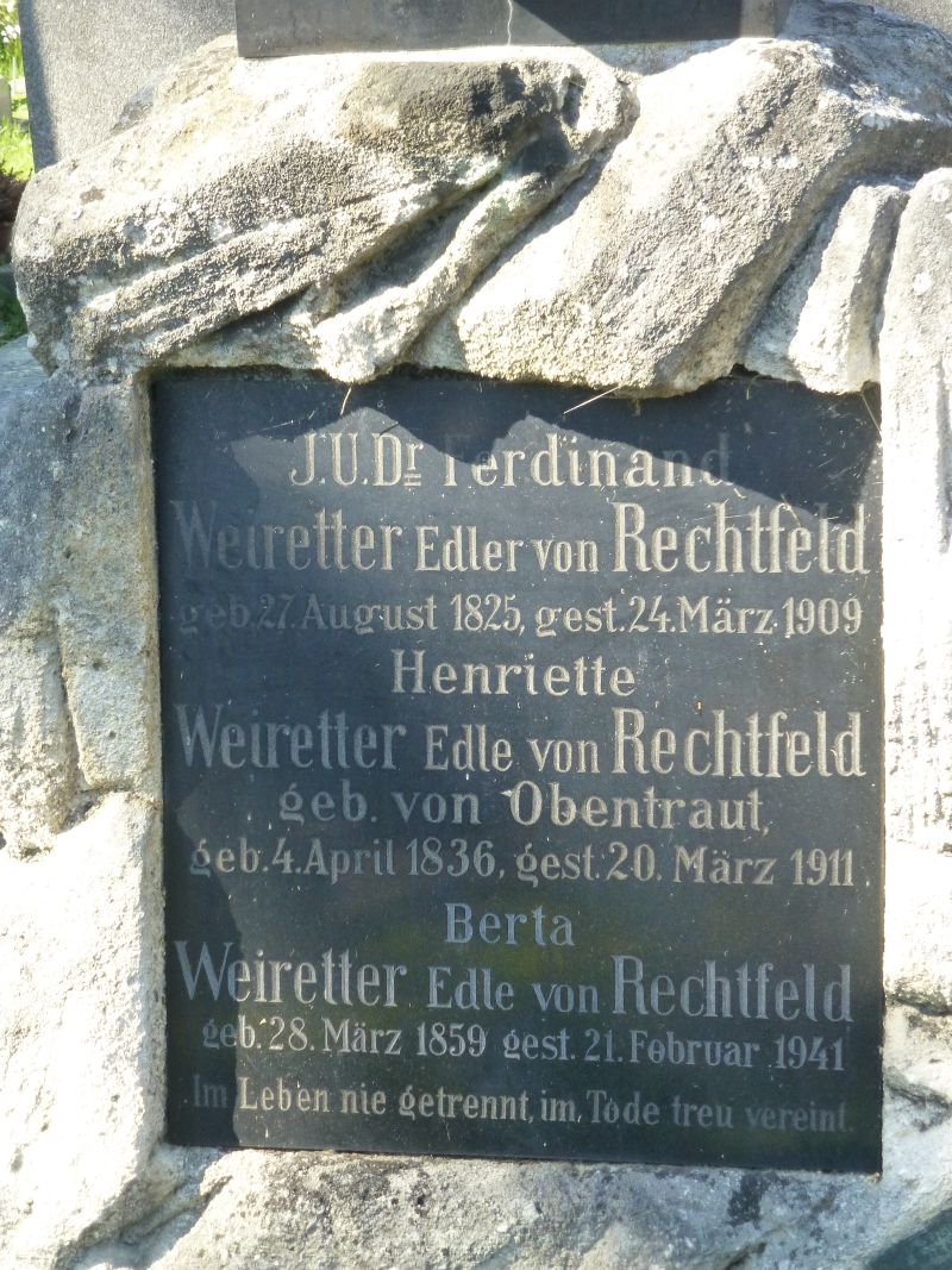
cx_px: 476
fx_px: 3301
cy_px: 635
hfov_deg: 16.4
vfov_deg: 21.8
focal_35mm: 90
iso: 500
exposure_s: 1/250
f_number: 5.2
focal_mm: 16.1
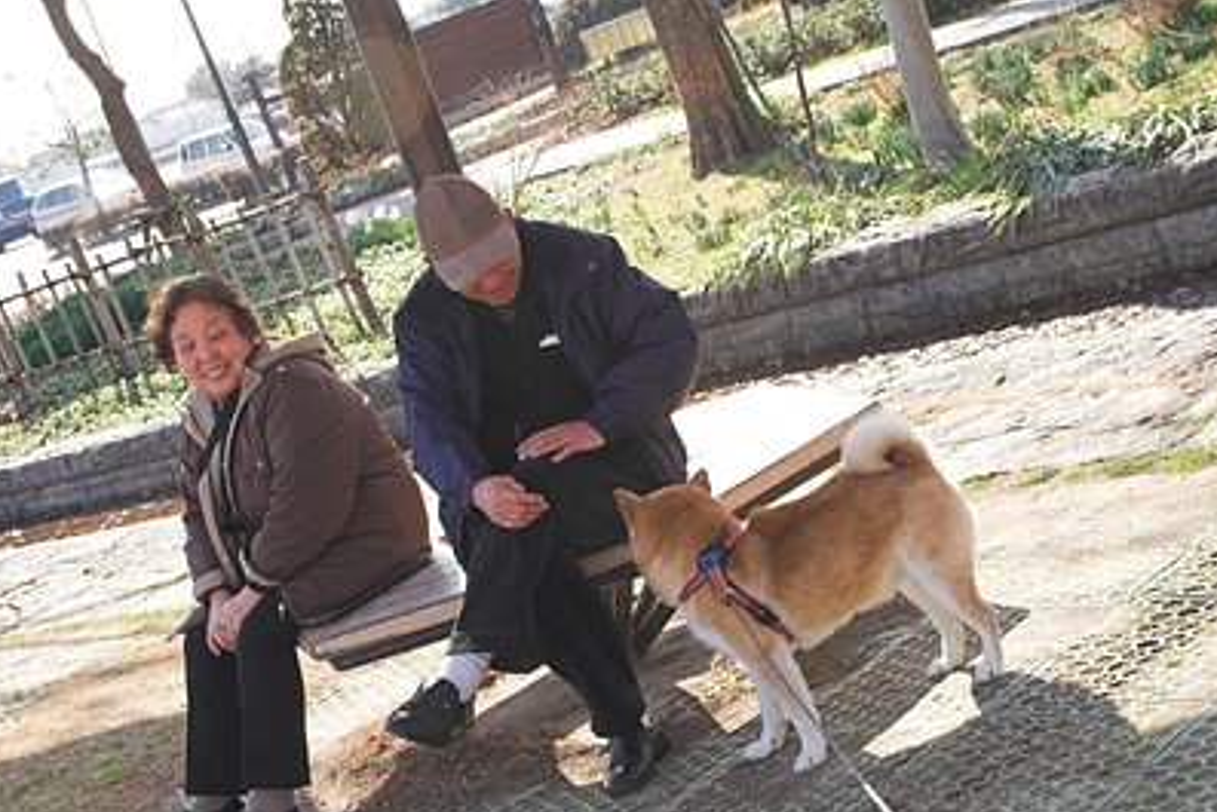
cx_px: 613
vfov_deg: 20.1
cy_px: 470
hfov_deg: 29.8
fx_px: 2287
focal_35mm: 68
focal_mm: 35
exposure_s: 1/160
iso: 200
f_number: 11
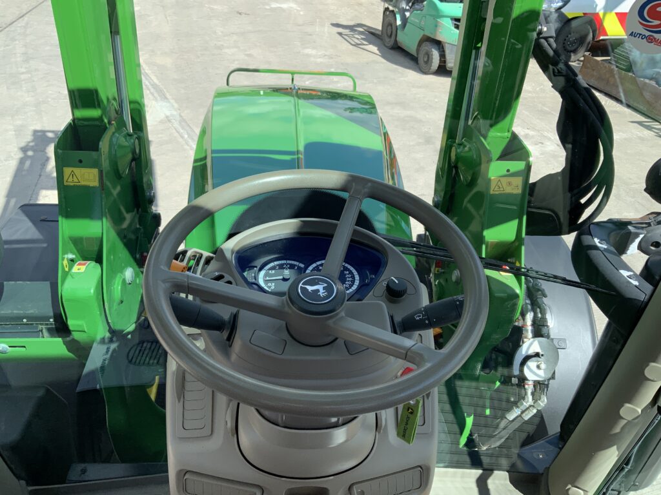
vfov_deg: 48.2
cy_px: 248
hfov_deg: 61.7
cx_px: 330
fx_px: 554
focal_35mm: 29
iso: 16
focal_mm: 3
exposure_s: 1/691
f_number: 1.8
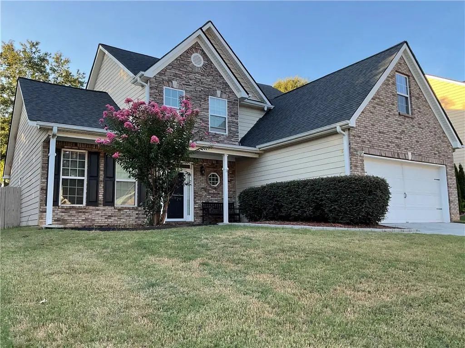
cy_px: 174
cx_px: 232
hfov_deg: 61.7
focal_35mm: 29
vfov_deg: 48.2
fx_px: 390
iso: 16
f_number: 1.8
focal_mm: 3
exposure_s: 1/182
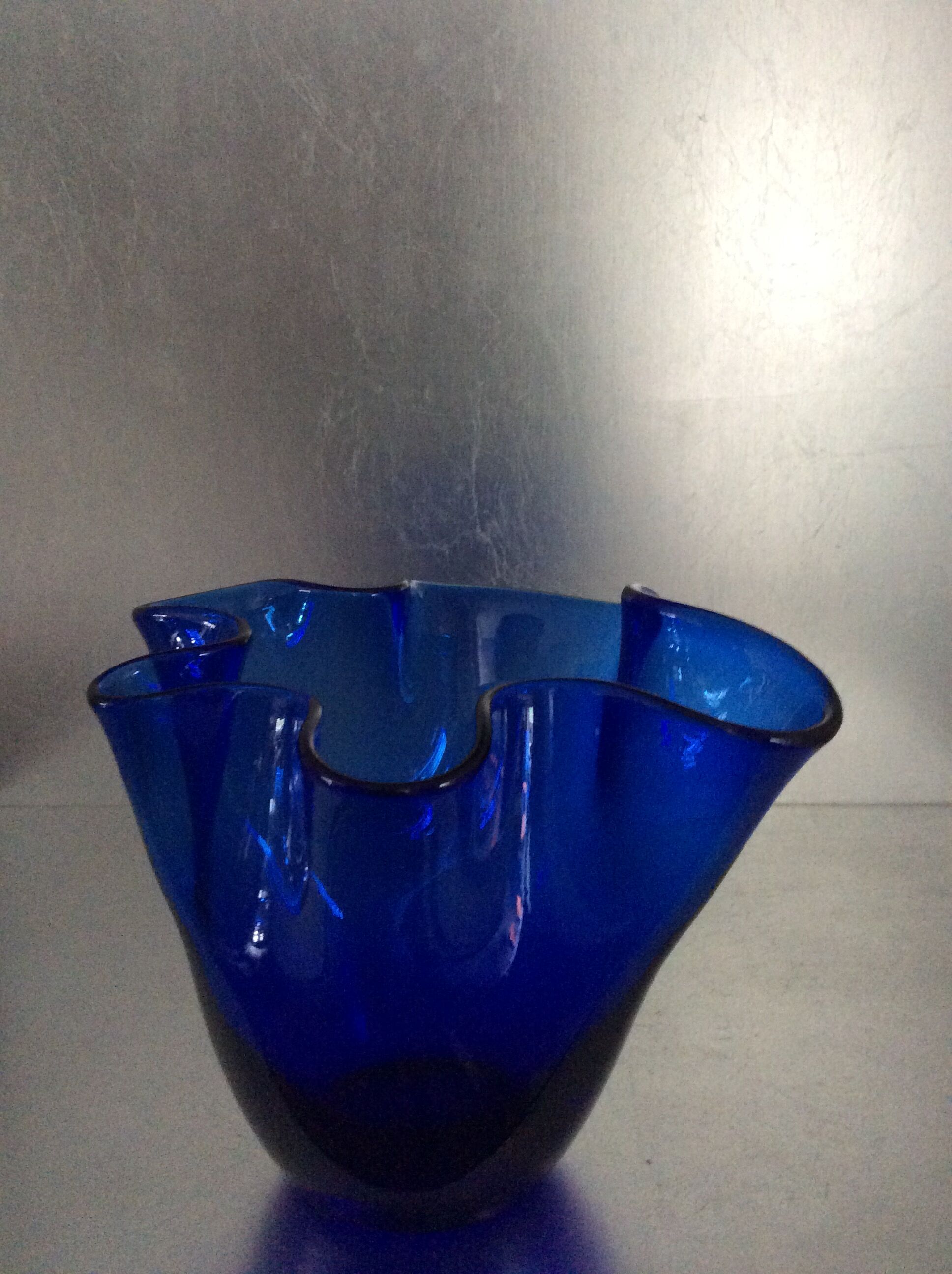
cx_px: 476
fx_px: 1177
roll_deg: +2.3
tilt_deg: -12.7
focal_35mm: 32
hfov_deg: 44.1
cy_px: 637
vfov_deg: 56.9
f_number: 2.4
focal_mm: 3.3
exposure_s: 1/25
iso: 320
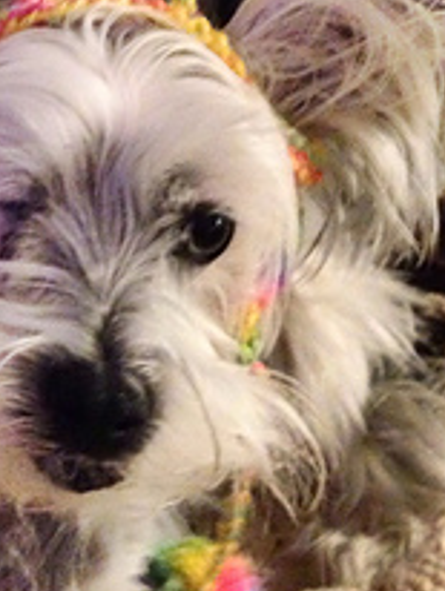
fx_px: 1368
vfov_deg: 24.1
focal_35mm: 80
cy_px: 132
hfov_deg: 18.0
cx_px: -13
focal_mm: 4.12
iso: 800
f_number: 2.4
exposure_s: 1/15
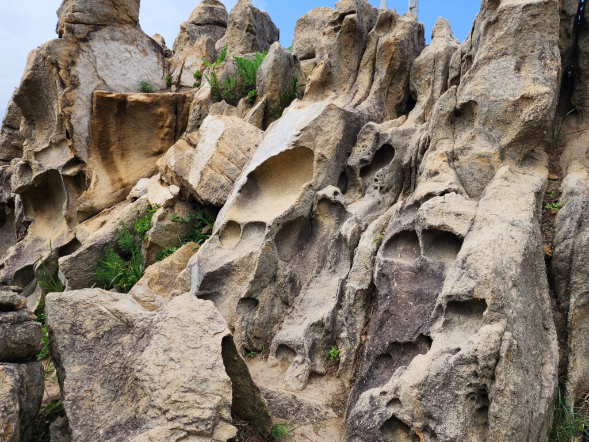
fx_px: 391
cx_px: 294
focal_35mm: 23
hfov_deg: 73.9
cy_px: 221
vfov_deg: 58.9
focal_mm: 6.4
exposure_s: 1/939
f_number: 1.8
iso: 12
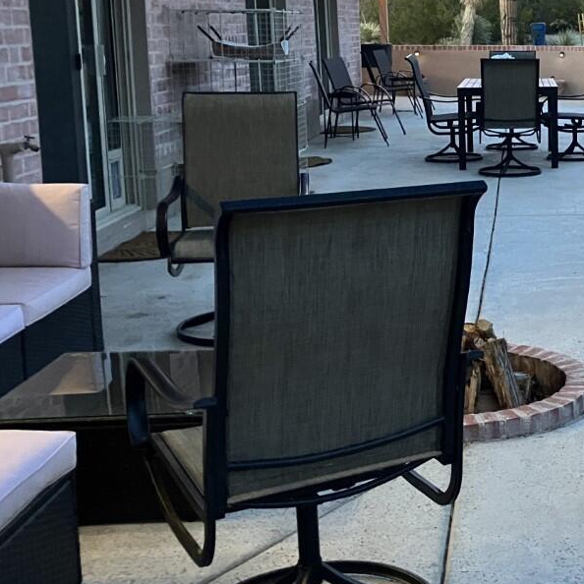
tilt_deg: -8.4
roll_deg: +0.7
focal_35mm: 60
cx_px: 612
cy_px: 207
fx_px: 1145
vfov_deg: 28.5
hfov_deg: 26.7
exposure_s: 1/30
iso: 400
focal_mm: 3.99
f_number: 1.8
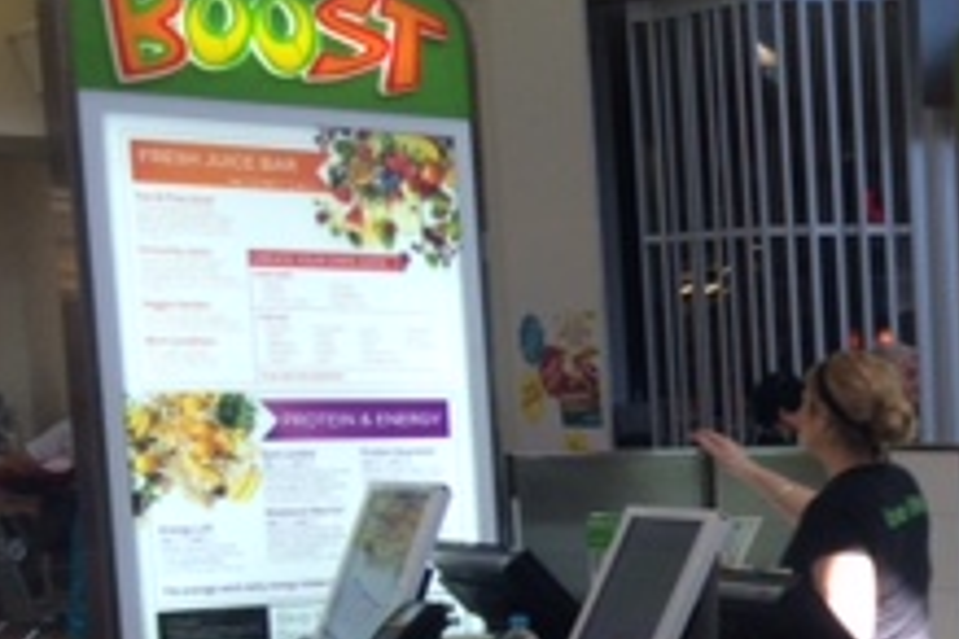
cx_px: 1393
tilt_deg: -8.3
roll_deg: -0.5
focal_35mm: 88
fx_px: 2344
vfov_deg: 15.1
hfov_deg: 20.2
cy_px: 722
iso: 50
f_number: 2.2
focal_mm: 4.15
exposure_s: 1/100
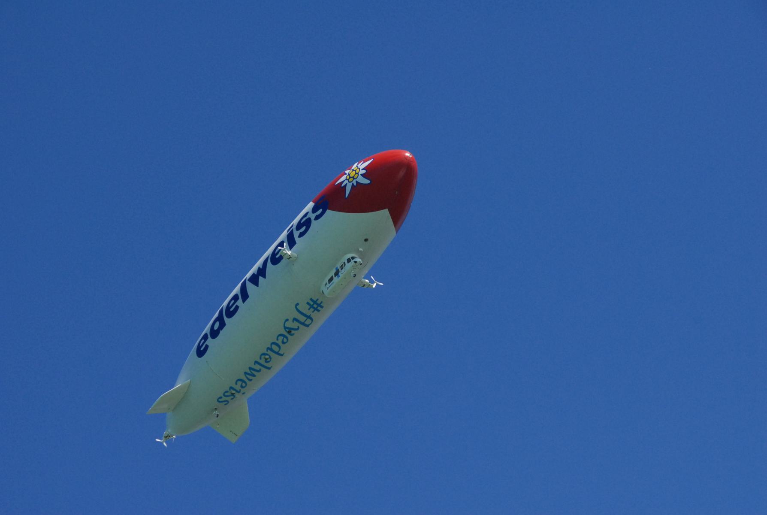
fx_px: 3042
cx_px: 384
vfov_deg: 9.7
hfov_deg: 14.4
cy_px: 258
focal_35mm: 142
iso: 640
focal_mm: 95
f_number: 11
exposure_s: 1/750
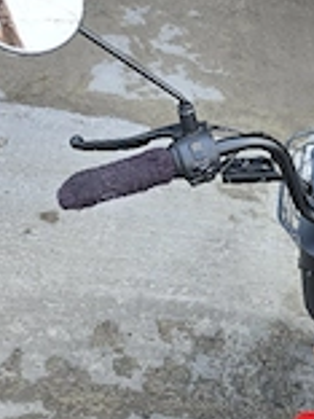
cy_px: 180
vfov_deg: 32.7
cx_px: 357
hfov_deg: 23.1
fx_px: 714
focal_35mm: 59
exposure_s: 1/182
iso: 20
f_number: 1.7
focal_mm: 6.3
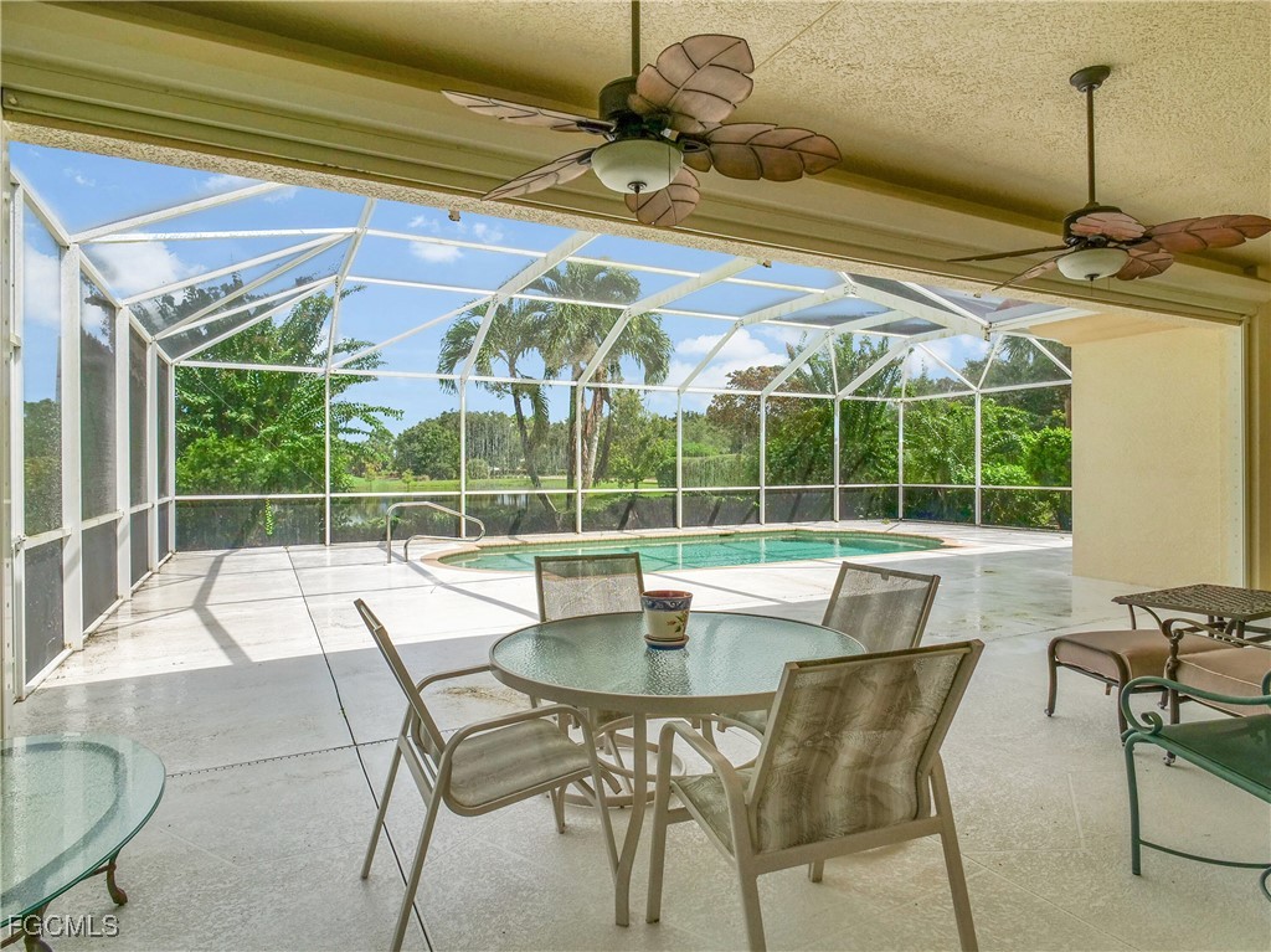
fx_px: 661
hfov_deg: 87.8
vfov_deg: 71.6
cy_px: 476
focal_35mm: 18
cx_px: 636
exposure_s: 1/640
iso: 400
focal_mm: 9
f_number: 5.6
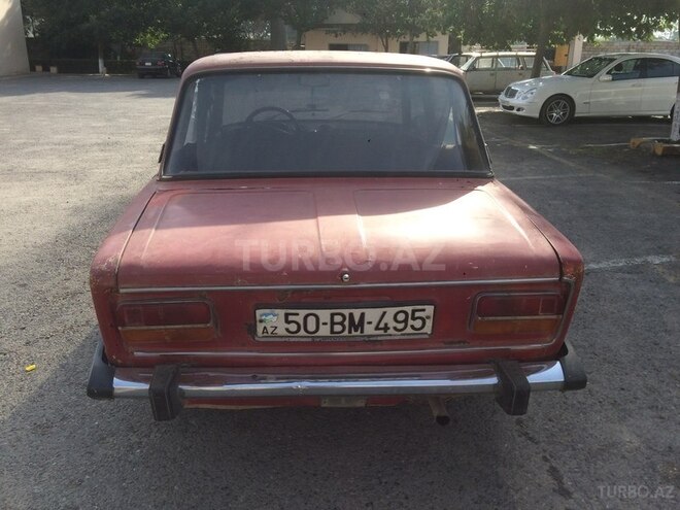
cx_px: 340
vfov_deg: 48.2
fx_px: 570
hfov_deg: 61.7
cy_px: 255
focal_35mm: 29
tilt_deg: -20.0
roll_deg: +1.2
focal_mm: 4.15
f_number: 2.2
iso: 32
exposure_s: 1/933
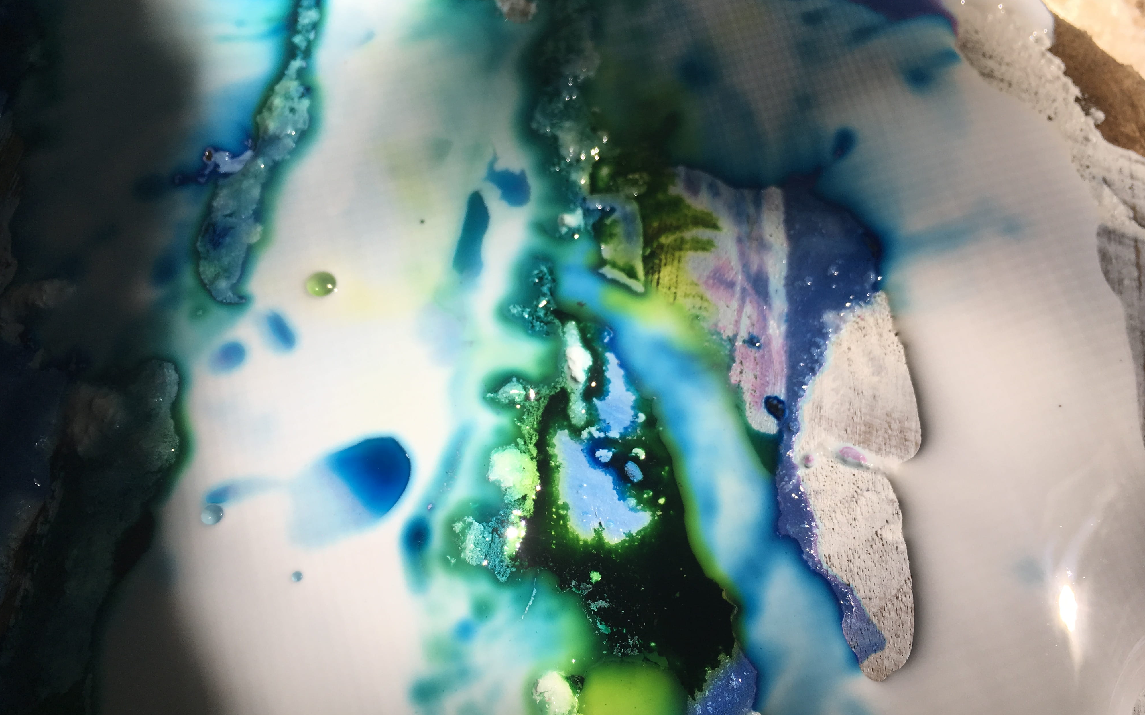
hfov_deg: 61.2
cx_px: 575
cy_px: 359
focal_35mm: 31
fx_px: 967
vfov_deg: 40.6
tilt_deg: -63.8
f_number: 2.2
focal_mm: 4.15
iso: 25
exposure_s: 1/509
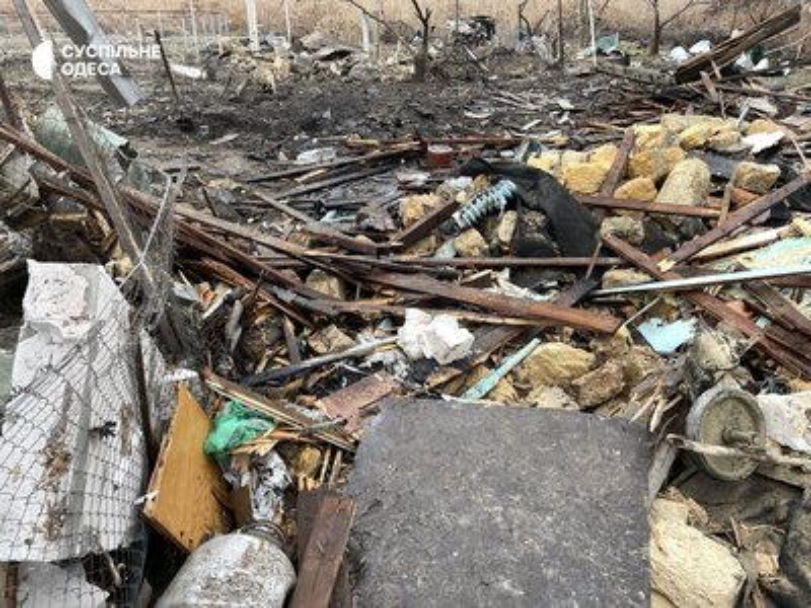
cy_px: 304
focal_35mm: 26
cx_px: 406
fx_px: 609
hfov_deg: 67.3
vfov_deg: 53.1
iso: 32
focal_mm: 4.2
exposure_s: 1/191
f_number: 1.6
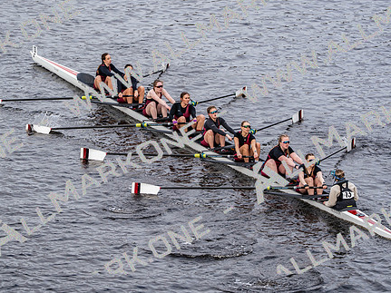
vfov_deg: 5.7
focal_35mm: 259
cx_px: 175
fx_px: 2925
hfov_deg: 7.6
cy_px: 118
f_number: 2.8
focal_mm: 200
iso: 250
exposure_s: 1/2000
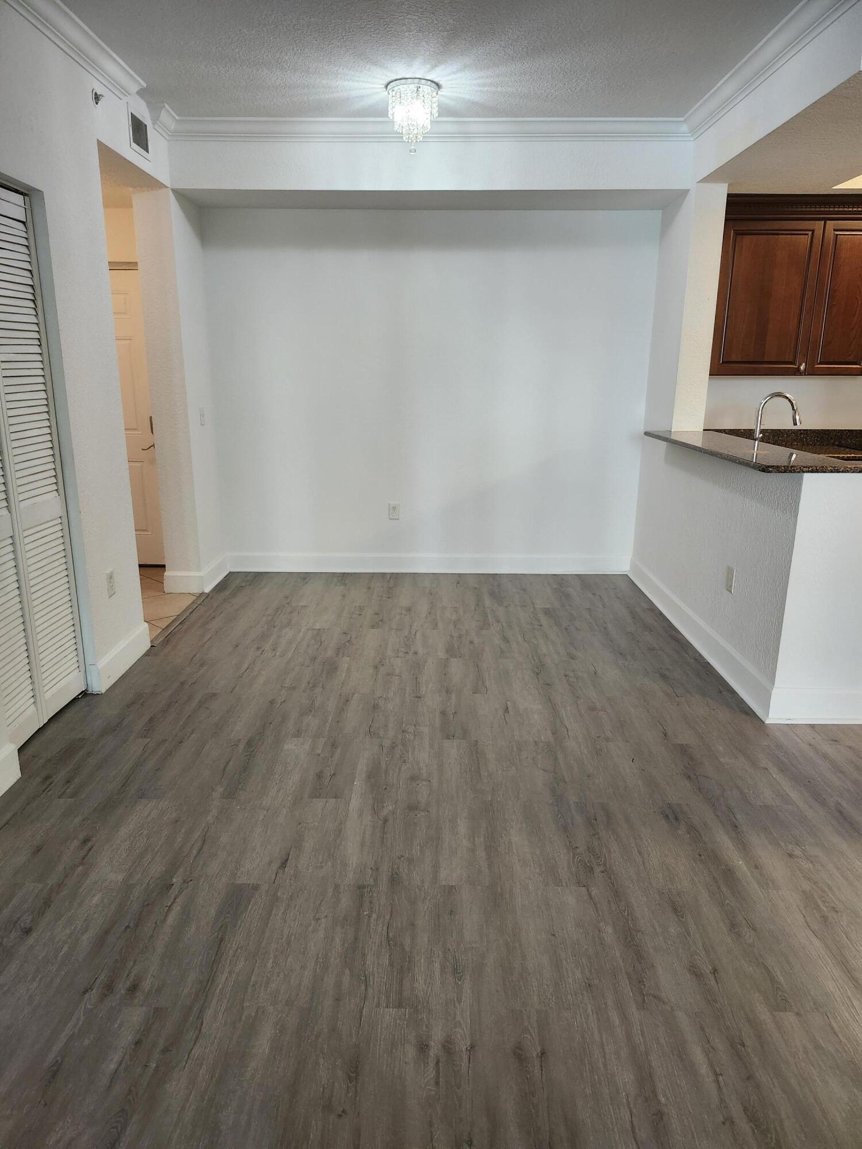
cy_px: 574
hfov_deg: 58.9
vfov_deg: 73.9
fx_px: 764
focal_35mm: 23
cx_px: 431
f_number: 1.8
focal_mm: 5.54
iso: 400
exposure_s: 1/120
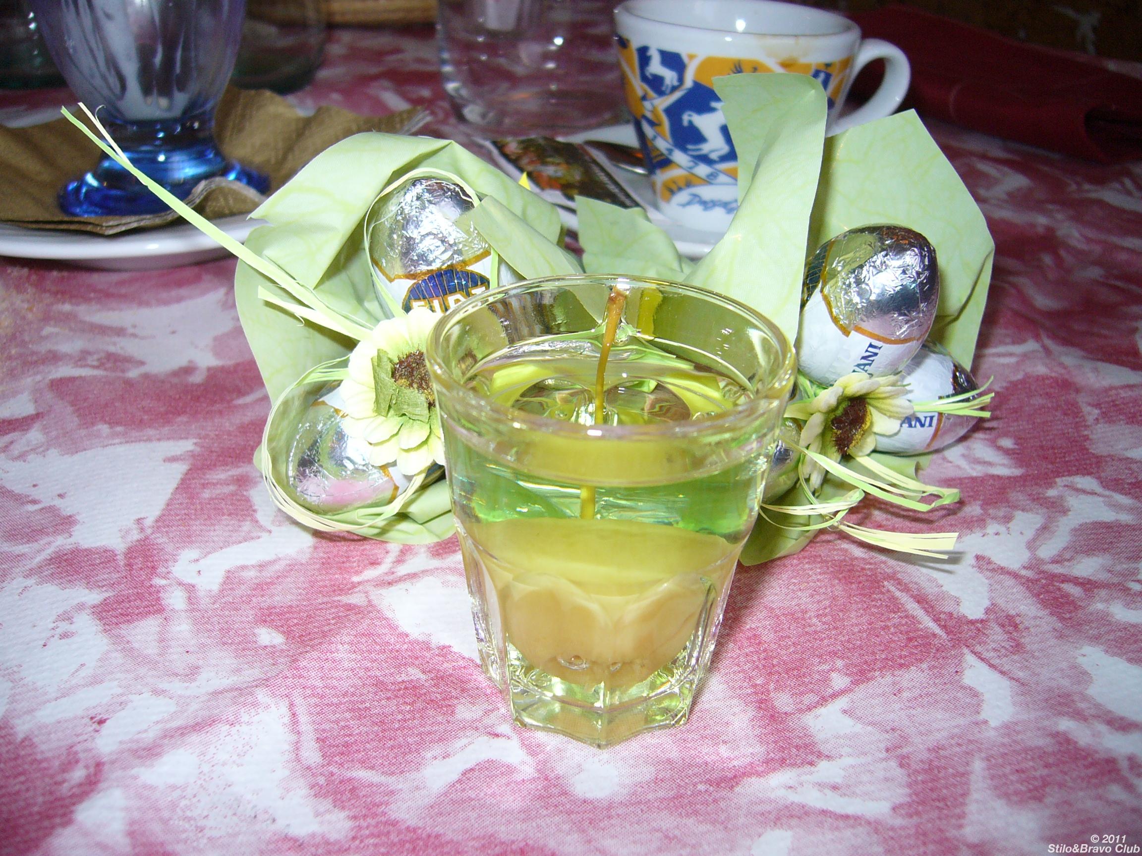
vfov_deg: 40.7
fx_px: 1155
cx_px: 571
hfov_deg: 52.6
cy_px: 428
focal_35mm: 35
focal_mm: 5.8
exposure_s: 1/60
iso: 100
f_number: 2.8
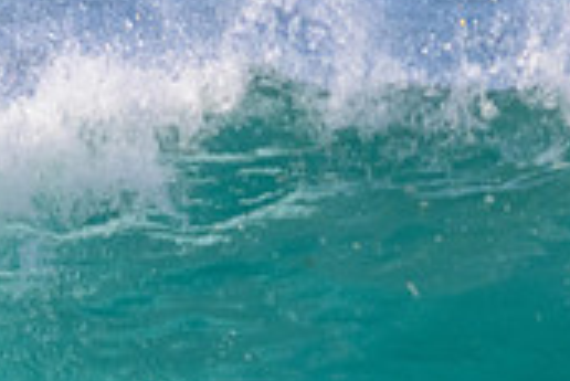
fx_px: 58267
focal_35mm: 3677
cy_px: 470
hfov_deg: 0.6
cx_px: 241
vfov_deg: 0.4
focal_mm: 800
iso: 2000
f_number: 11
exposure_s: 1/2000
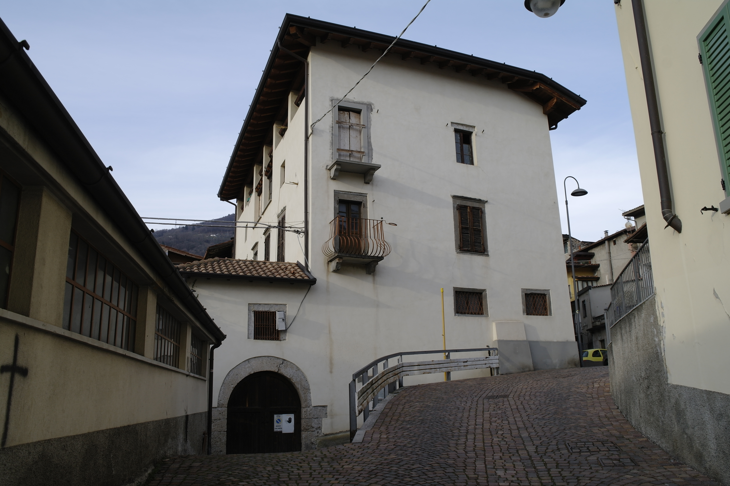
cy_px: 243
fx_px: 588
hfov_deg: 63.7
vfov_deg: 44.9
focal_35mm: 29
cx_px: 365
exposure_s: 1/60
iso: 100
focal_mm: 19
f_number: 9
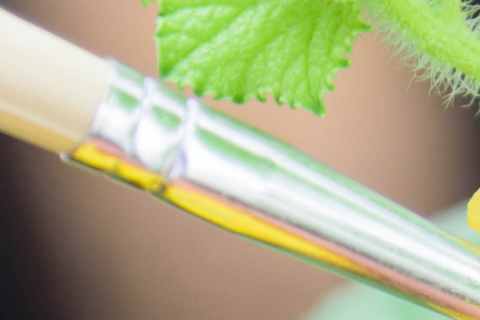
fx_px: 7776
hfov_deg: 3.5
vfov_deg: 2.4
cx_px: 312
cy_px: 675
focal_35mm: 583
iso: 160
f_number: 4
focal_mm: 98
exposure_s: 1/250
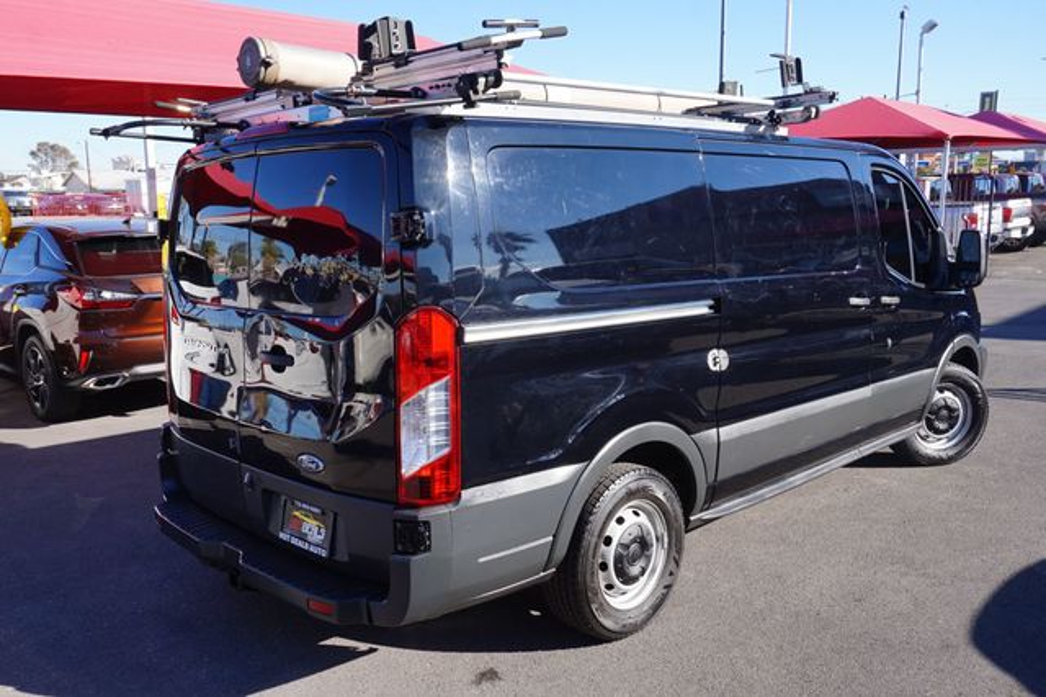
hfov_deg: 59.5
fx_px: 915
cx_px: 523
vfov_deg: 41.7
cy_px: 348
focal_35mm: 32
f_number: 10
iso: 100
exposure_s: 1/80
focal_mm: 21
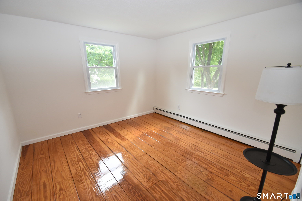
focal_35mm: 15
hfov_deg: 100.4
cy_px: 100
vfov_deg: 77.3
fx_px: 126
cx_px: 151
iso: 800
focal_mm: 10
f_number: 5
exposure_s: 1/100
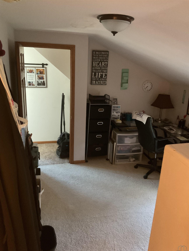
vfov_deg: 61.7
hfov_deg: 48.2
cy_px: 126
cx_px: 94
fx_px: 211
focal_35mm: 29
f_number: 1.8
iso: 500
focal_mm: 3
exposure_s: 1/24
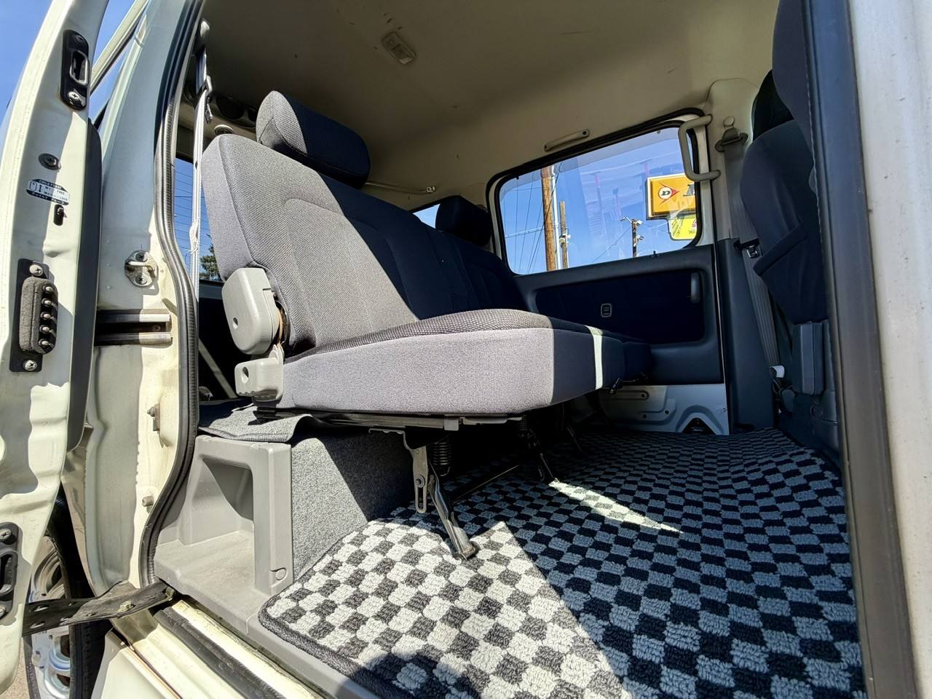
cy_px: 350
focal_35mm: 14
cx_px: 466
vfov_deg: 85.7
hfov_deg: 102.1
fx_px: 377
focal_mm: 2.22
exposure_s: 1/390
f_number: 2.2
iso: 50
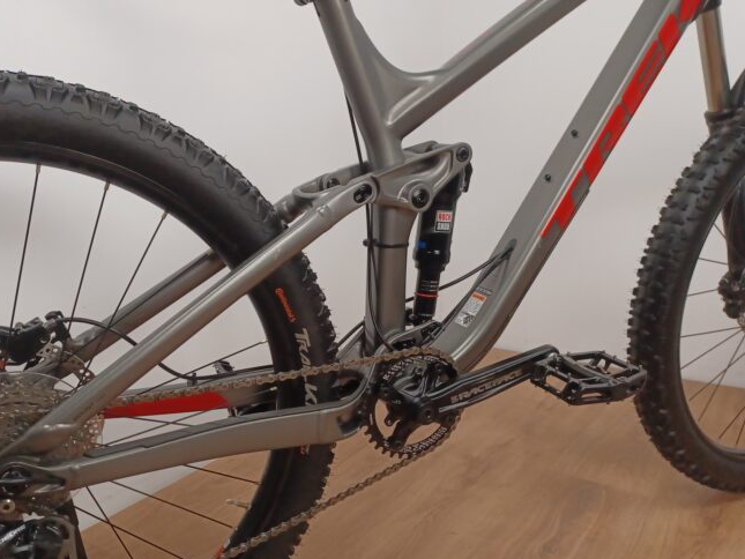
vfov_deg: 45.4
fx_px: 667
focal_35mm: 31
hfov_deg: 58.2
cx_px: 338
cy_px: 310
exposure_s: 1/100
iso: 400
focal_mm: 4.6
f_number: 1.8
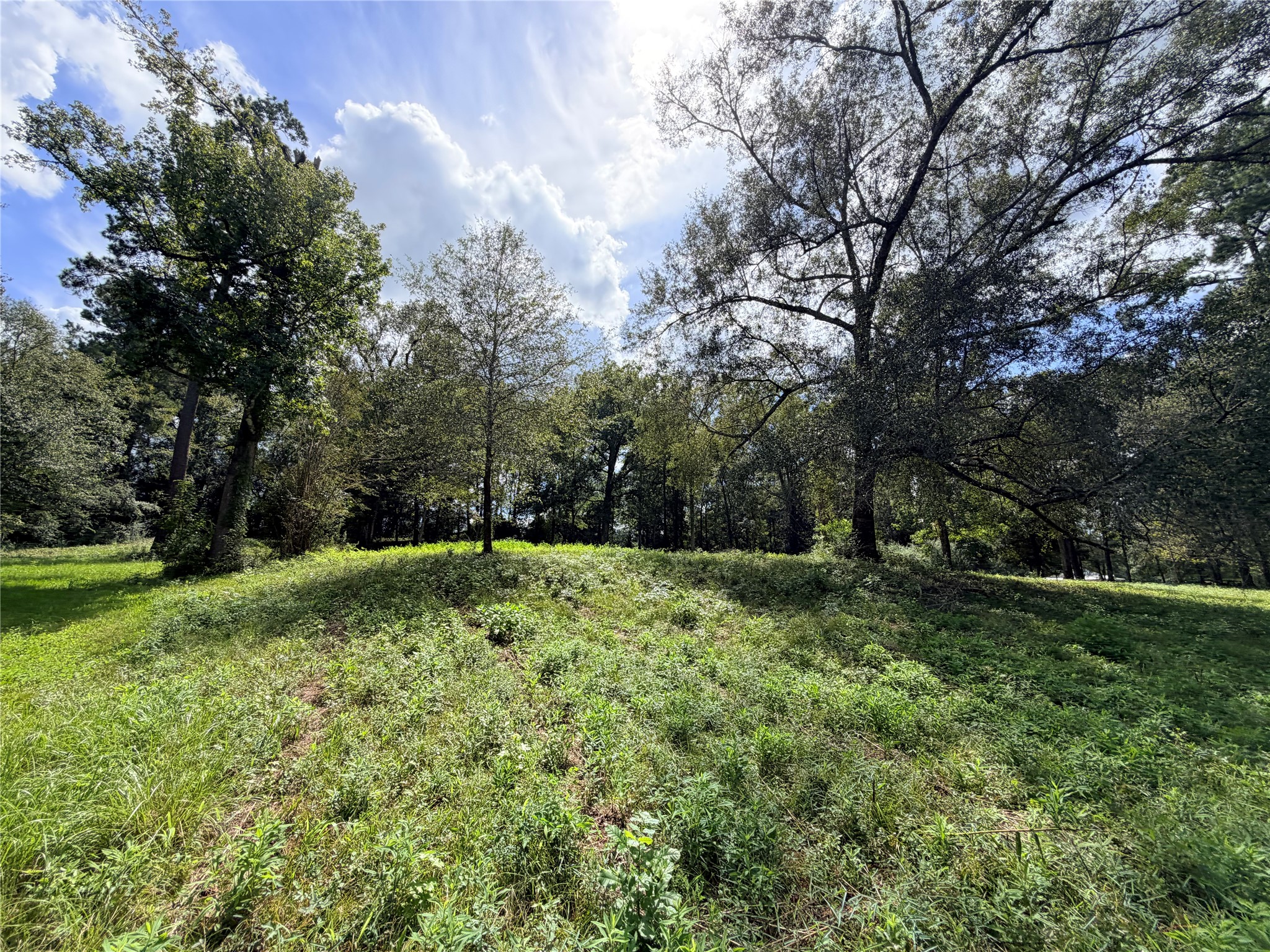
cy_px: 476
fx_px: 514
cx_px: 635
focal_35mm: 14
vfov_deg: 85.7
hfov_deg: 102.1
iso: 25
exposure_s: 1/770
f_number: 2.2
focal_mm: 2.22
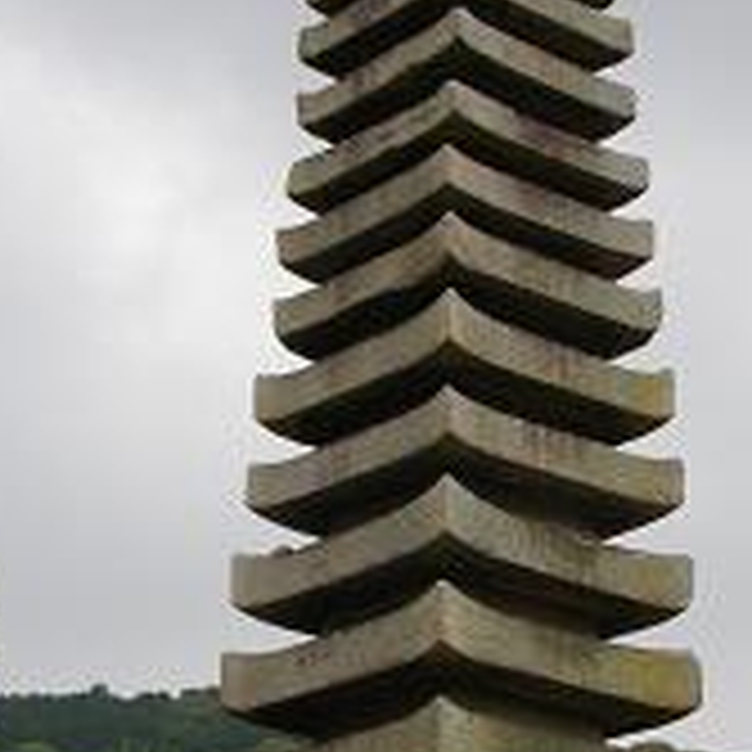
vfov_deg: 26.0
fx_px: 1622
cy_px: 462
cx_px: 484
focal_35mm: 66
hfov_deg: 26.0
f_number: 2.9
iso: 141
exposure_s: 1/125
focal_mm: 5.7
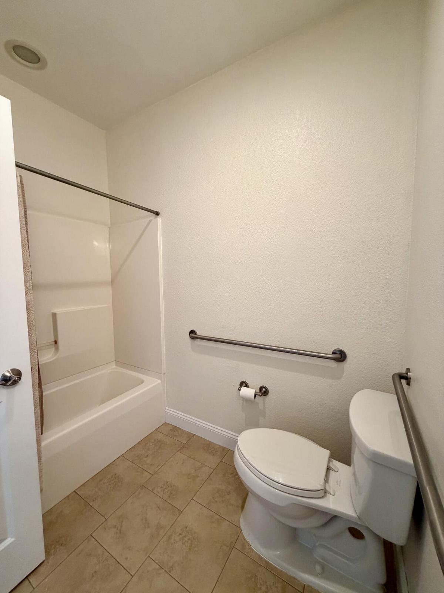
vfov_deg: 102.1
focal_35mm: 14
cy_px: 296
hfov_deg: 85.7
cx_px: 222
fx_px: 239
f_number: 2.2
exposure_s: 1/120
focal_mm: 2.22
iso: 200
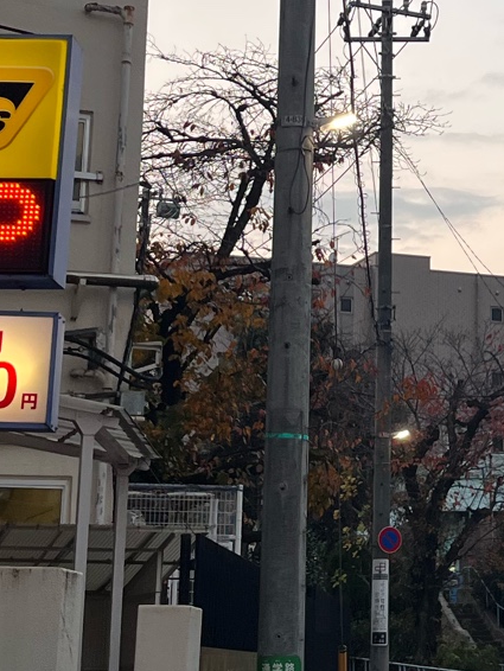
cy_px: 107
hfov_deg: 15.5
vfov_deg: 20.6
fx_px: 1823
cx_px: 491
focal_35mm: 94
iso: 40
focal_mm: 5.1
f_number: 1.6
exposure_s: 1/100
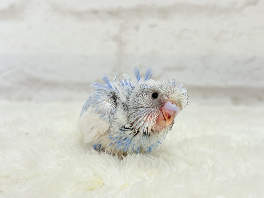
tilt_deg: -7.9
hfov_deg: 36.8
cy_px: 99
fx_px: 397
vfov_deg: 28.0
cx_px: 132
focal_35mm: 52
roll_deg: +1.2
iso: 64
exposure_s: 1/100
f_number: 1.6
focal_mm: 5.96
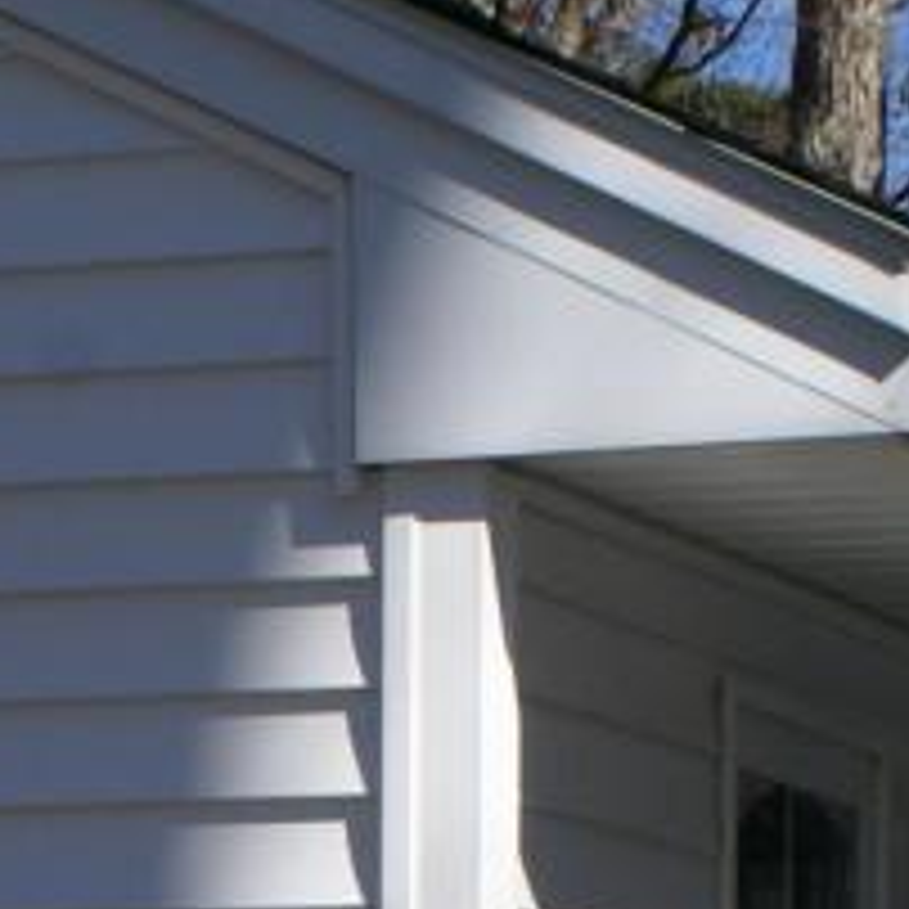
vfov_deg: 7.9
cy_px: 1321
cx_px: -423
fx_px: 6477
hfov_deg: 7.9
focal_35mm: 218
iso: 100
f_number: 14
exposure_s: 1/125
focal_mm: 30
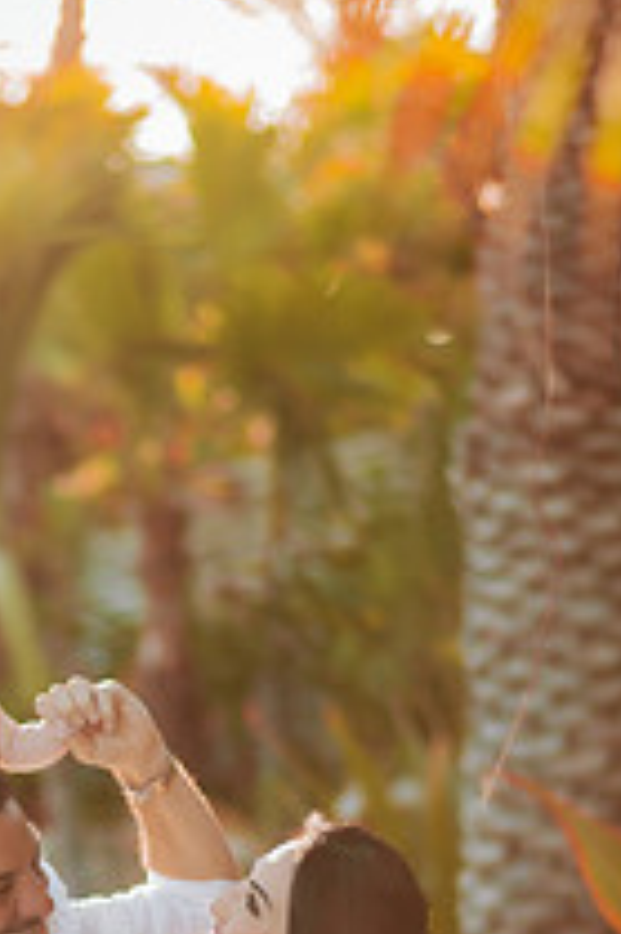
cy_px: 831
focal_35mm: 125
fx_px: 3239
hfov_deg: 10.9
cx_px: 89
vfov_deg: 16.2
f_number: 1.4
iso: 125
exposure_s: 1/1000
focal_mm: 58
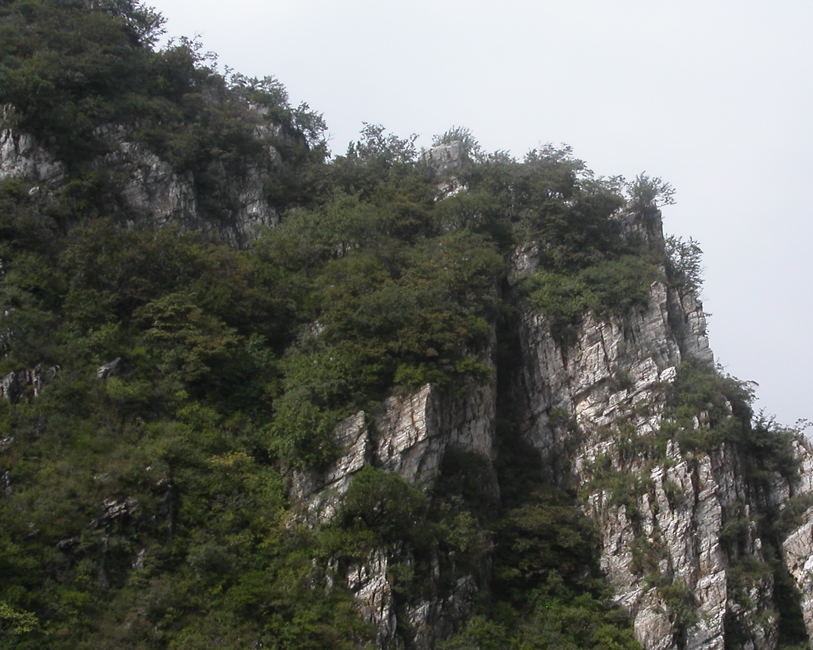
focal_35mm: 54
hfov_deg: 34.3
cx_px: 572
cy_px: 421
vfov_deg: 28.0
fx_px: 1299
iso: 100
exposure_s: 1/350
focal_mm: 7.8
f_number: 8
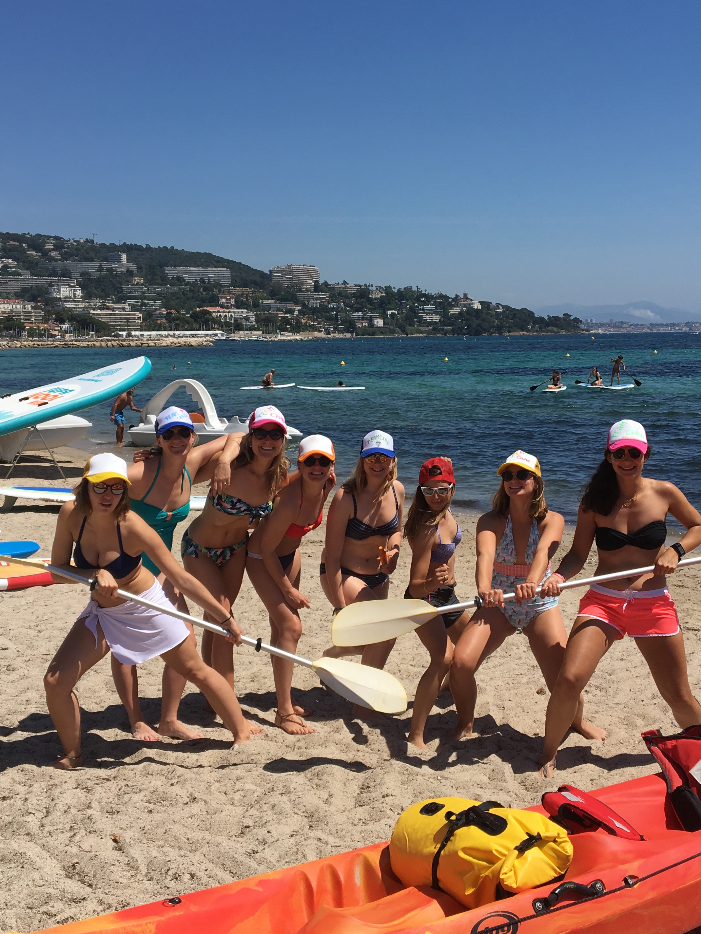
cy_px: 478
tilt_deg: -7.6
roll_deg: +0.8
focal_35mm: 41
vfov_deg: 45.8
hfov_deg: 35.1
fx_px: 1107
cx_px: 355
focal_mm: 4.15
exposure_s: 1/2481
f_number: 2.2
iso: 25
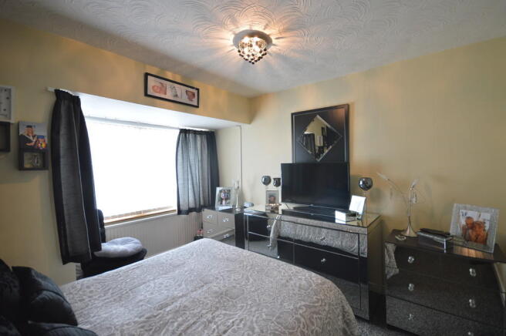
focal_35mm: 15
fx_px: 211
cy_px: 168
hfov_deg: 100.4
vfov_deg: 77.2
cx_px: 253
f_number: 4
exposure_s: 1/15
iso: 400
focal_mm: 10
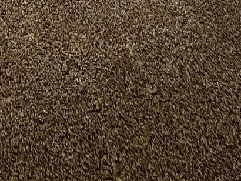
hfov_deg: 22.6
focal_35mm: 73
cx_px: -103
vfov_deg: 10.2
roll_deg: -0.1
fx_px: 509
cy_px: -420
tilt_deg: -9.2
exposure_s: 1/120
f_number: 1.8
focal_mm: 1.57
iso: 250
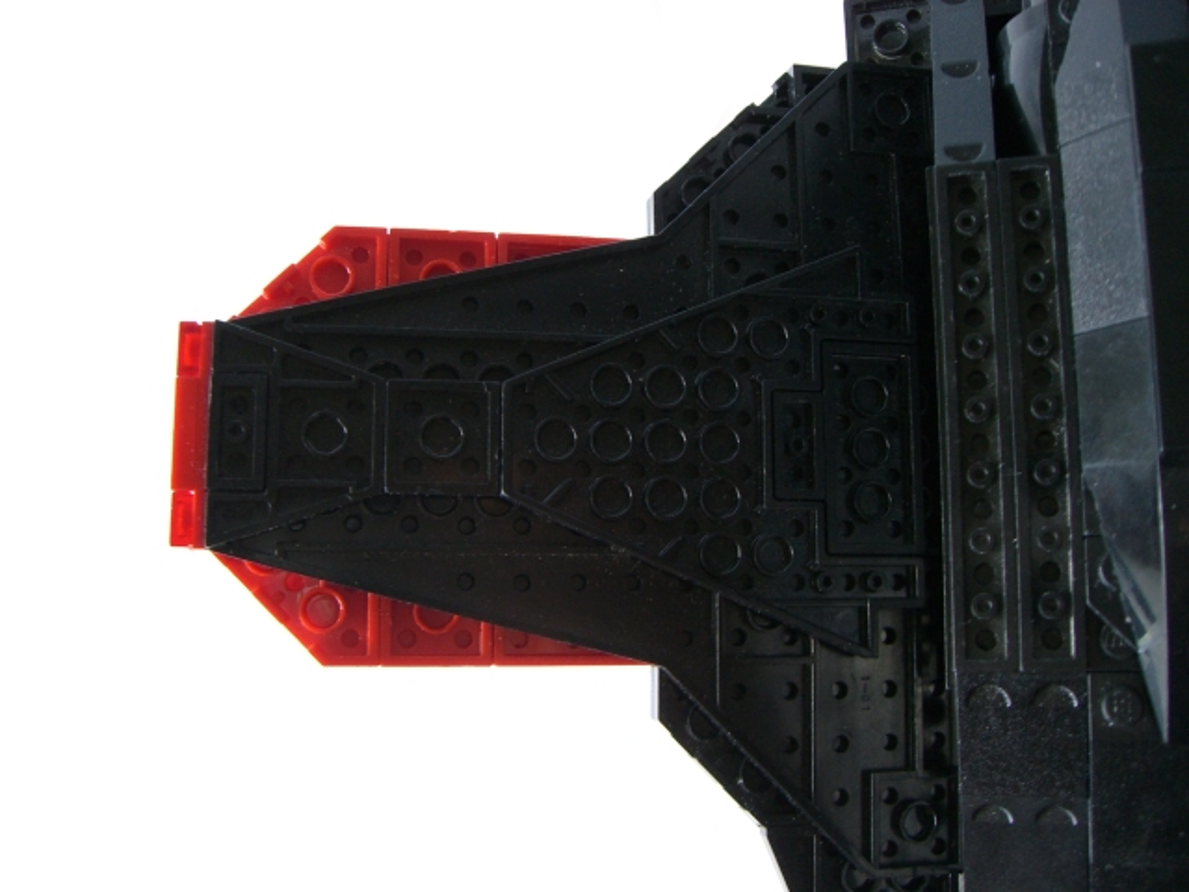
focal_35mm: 38
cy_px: 446
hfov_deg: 49.0
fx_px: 1305
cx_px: 594
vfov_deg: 37.7
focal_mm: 6.2
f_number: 2.7
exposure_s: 1/25
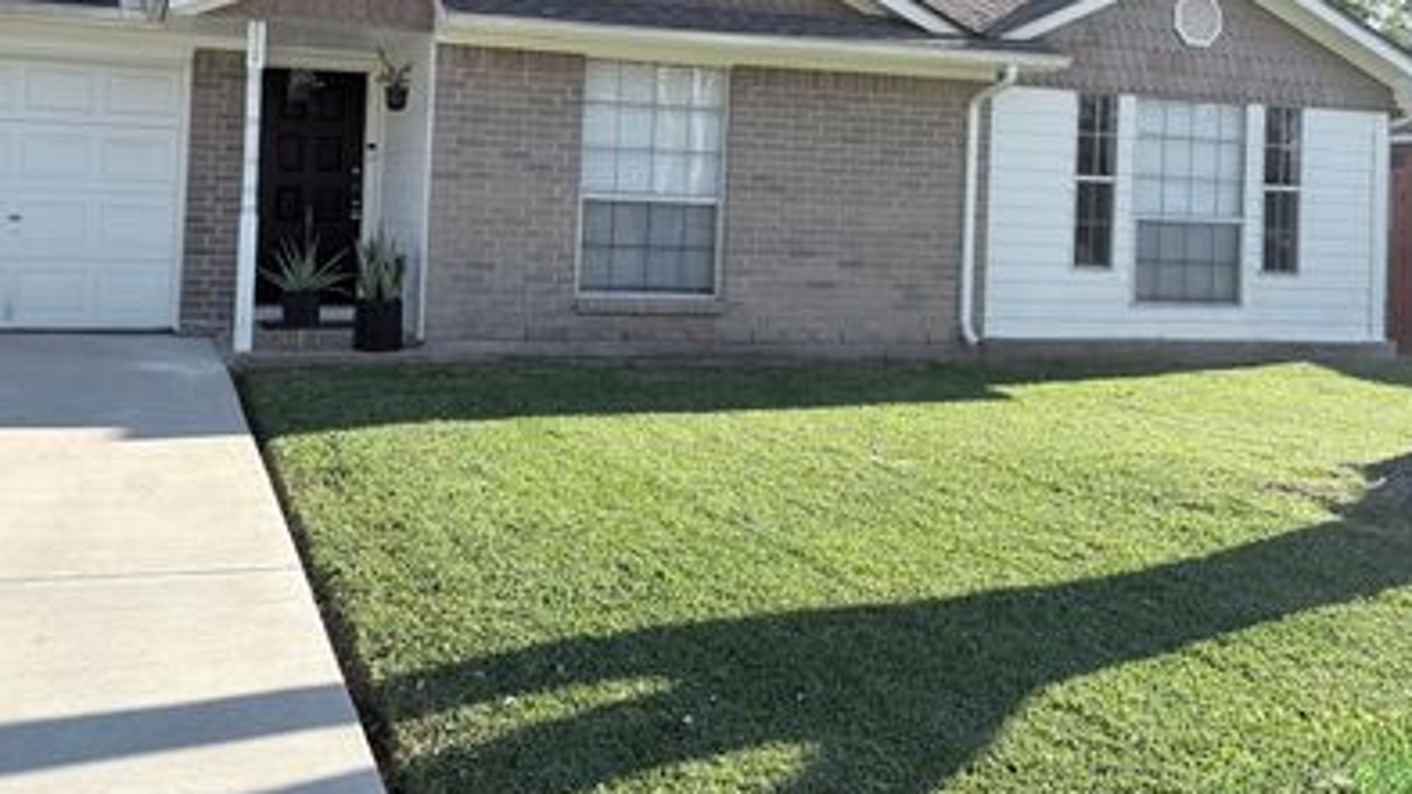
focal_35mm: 36
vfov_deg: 31.9
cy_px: 156
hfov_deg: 54.8
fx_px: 1348
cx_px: 550
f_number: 1.6
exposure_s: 1/1550
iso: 50
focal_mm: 5.96
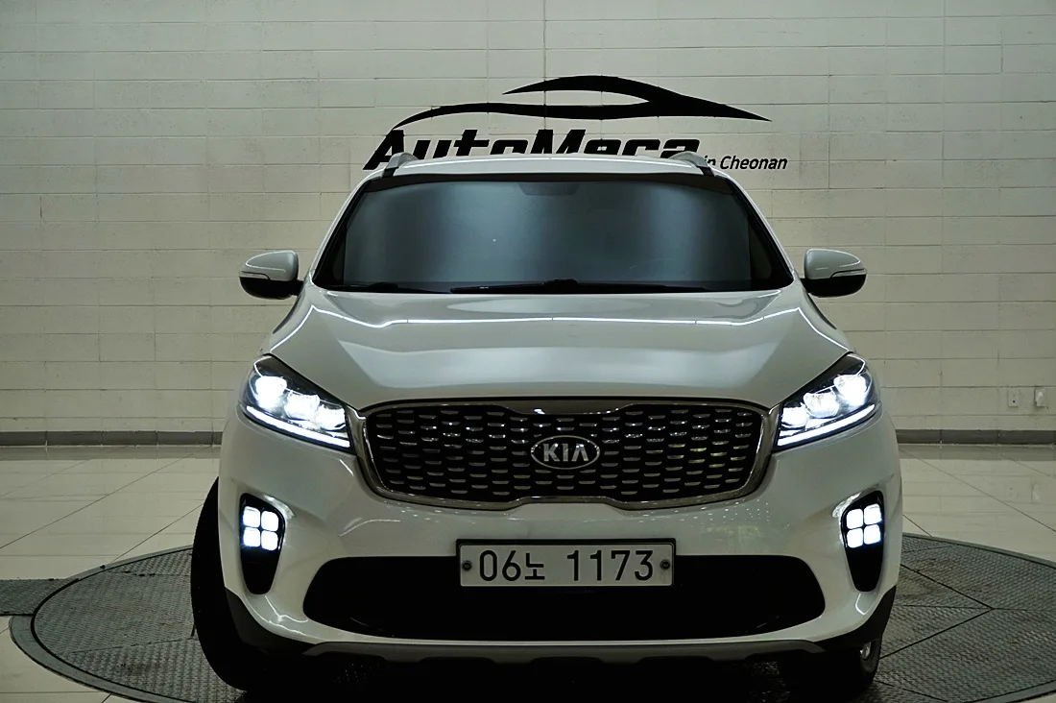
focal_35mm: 57
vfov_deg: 23.8
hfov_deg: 35.1
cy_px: 352
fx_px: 1671
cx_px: 528
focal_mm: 38
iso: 250
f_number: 5.6
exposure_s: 1/160
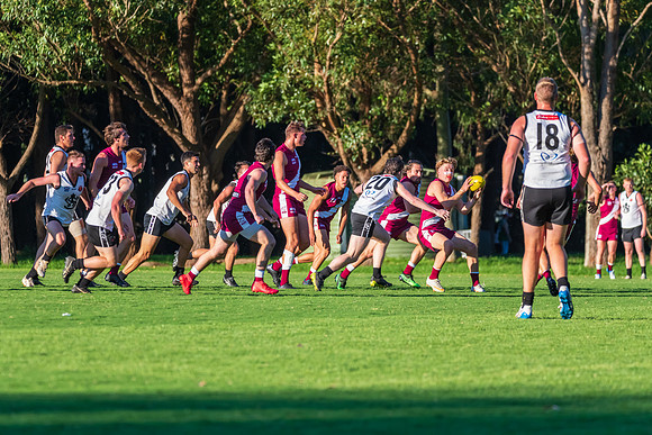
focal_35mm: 259
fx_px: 4692
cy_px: 225
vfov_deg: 5.3
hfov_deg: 7.9
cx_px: 321
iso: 1000
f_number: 6.3
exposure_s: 1/2000
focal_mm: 250
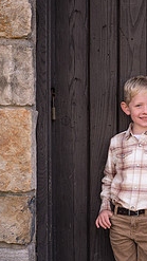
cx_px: 151
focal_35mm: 162
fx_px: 1122
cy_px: 164
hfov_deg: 7.5
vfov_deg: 13.3
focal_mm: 85
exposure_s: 1/640
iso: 320
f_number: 3.2
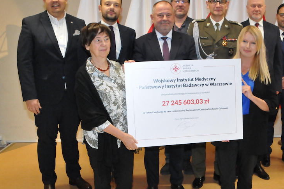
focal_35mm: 40
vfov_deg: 33.2
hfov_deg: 48.1
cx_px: 177
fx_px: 315
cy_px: 111
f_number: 5.6
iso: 2500
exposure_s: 1/100
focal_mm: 18
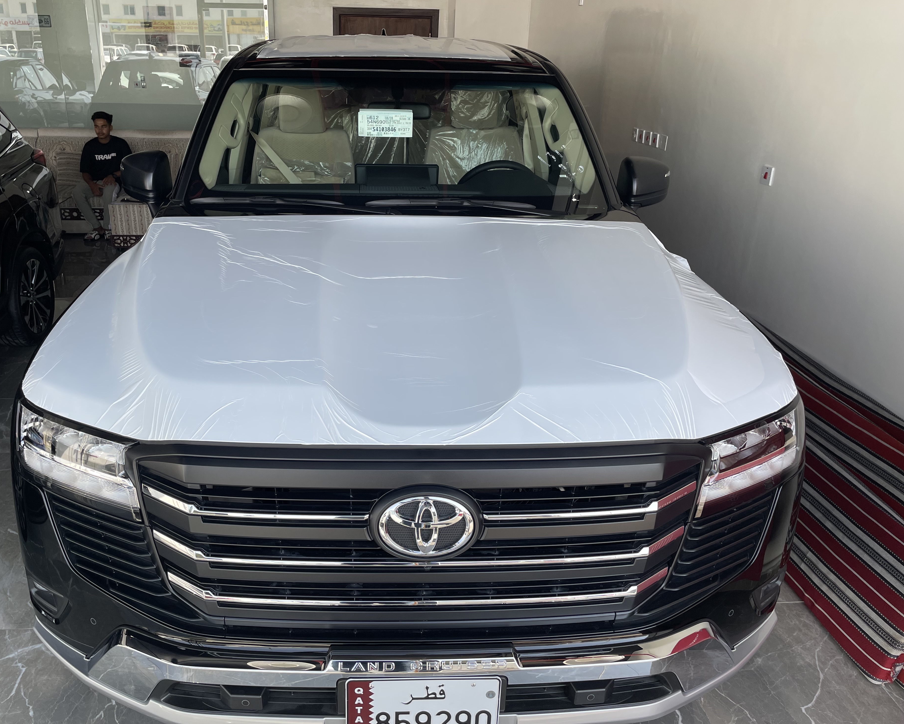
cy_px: 354
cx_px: 406
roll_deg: -0.6
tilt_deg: -22.0
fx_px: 749
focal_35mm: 28
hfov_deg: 62.1
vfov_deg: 51.5
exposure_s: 1/477
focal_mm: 4.2
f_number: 1.6
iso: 32
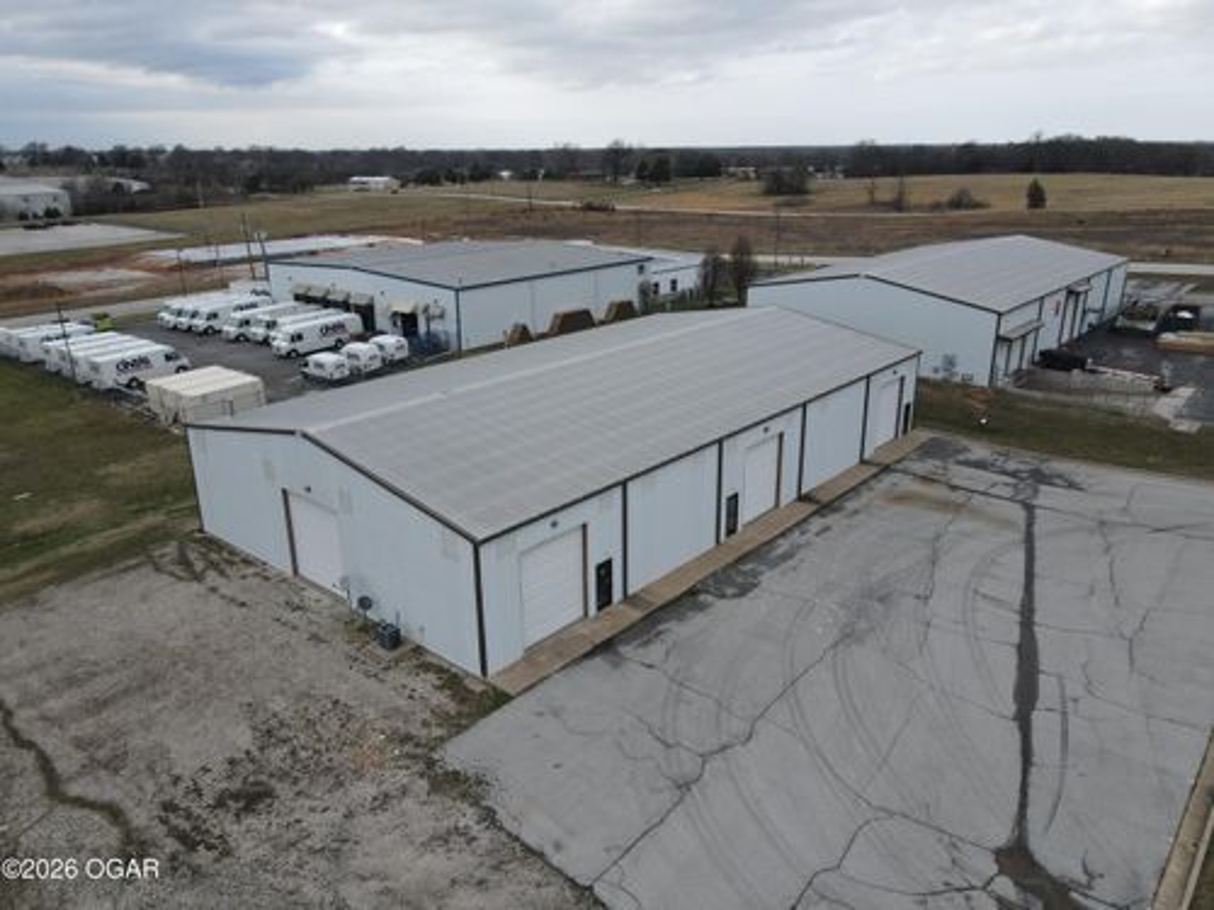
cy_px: 455
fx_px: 842
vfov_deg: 56.8
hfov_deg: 71.6
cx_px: 607
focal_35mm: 24
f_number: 2.8
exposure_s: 1/350
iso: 100
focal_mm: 4.5
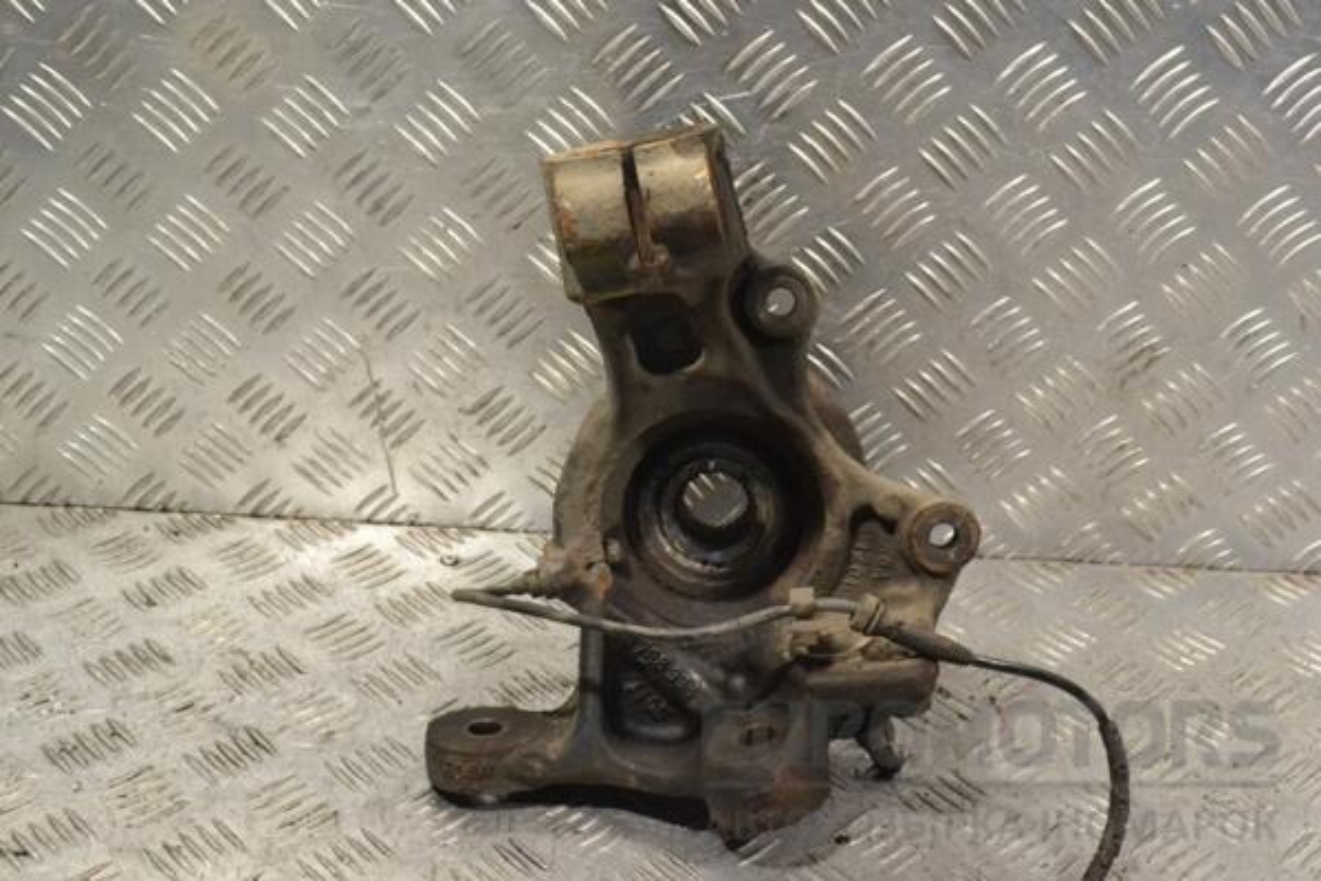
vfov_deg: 26.5
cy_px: 440
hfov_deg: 38.9
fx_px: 1871
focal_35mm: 51
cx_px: 660
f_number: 9
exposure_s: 1/320
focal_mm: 34
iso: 3200
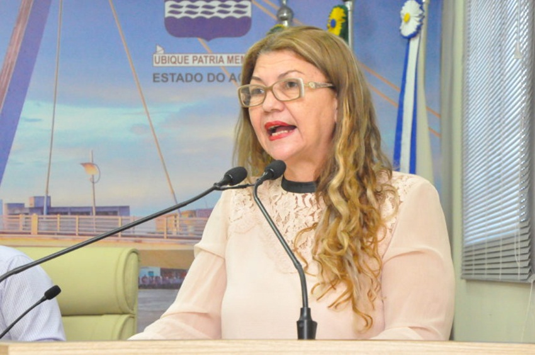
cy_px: 178
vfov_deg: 13.0
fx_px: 1558
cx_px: 268
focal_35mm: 105
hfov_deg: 19.5
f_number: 10
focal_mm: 70
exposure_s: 1/80
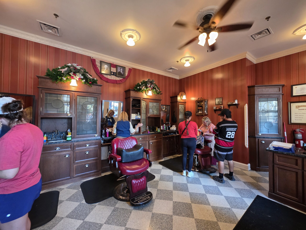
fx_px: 115
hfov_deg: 106.2
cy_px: 115
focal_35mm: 13
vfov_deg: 89.9
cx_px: 153
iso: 250
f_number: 1.9
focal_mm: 2.2
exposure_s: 1/60
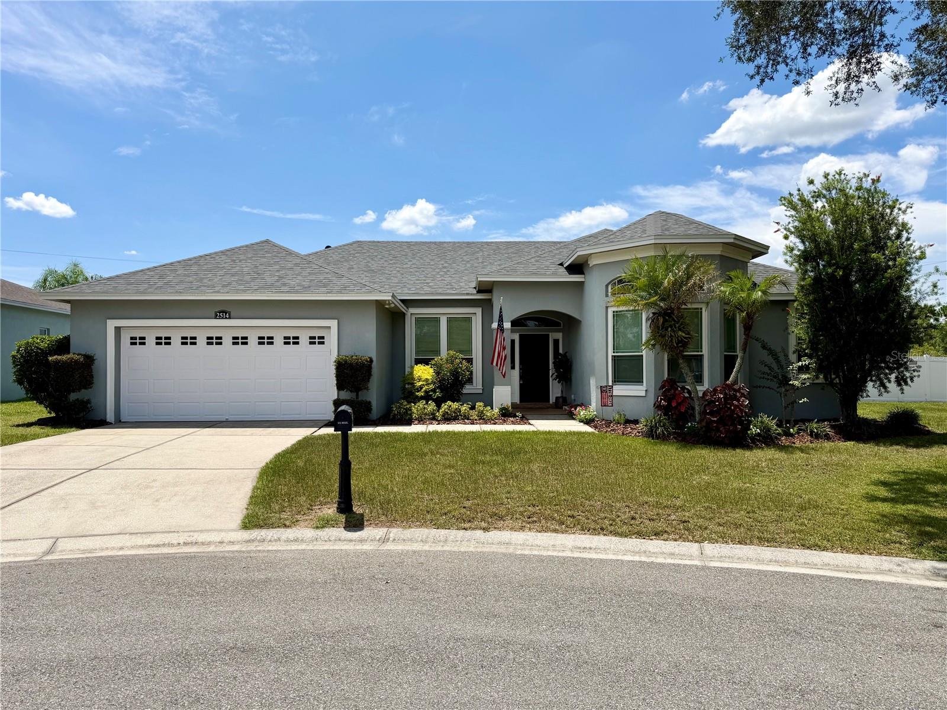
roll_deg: +0.5
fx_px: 657
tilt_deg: +2.4
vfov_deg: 56.8
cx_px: 474
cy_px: 355
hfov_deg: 71.6
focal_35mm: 24
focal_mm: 6.76
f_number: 1.78
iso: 80
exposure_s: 1/6711
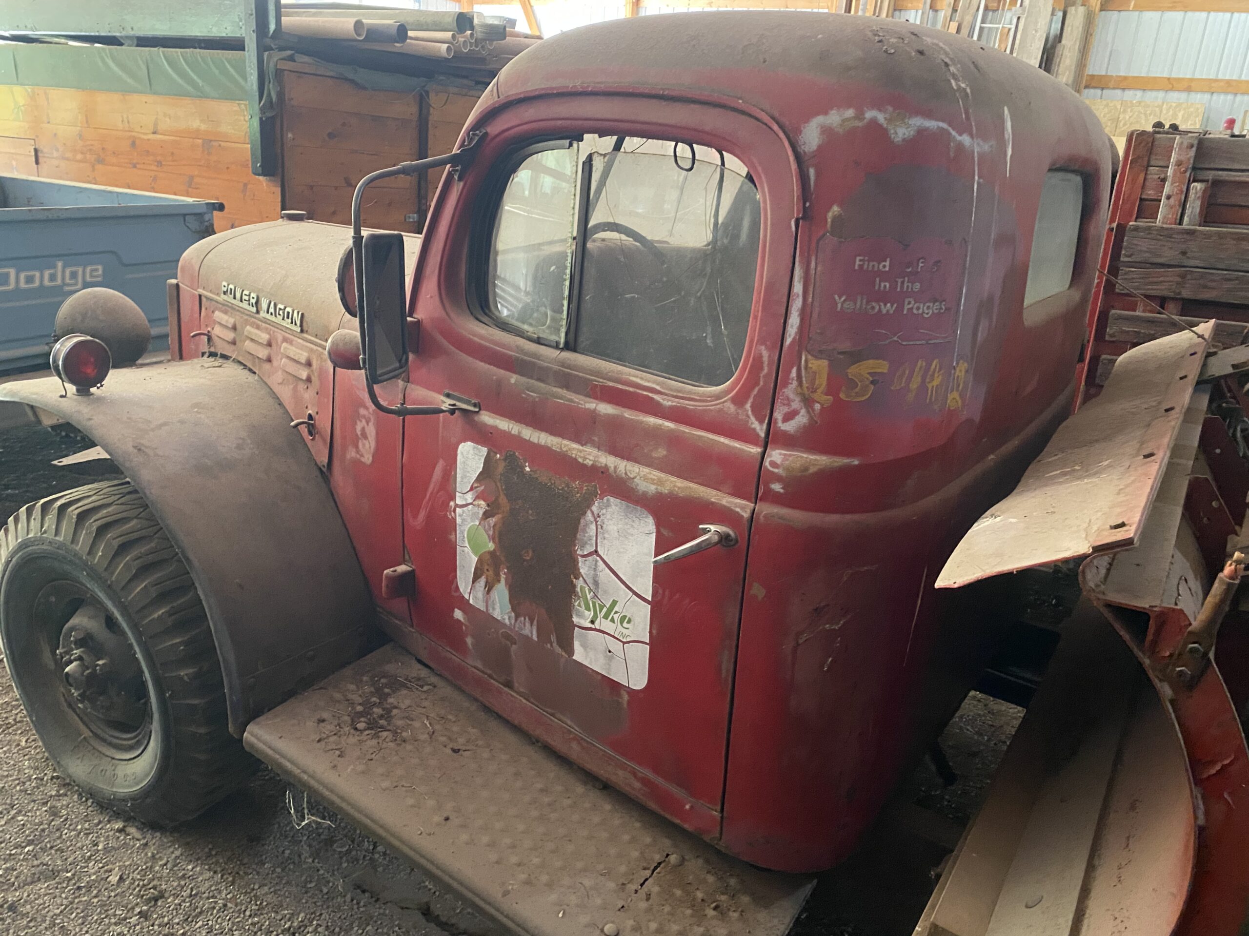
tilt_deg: -18.7
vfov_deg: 53.1
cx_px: 624
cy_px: 468
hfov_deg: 67.3
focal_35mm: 26
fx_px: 938
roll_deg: -5.0
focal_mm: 4.25
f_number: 1.8
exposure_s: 1/30
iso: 640
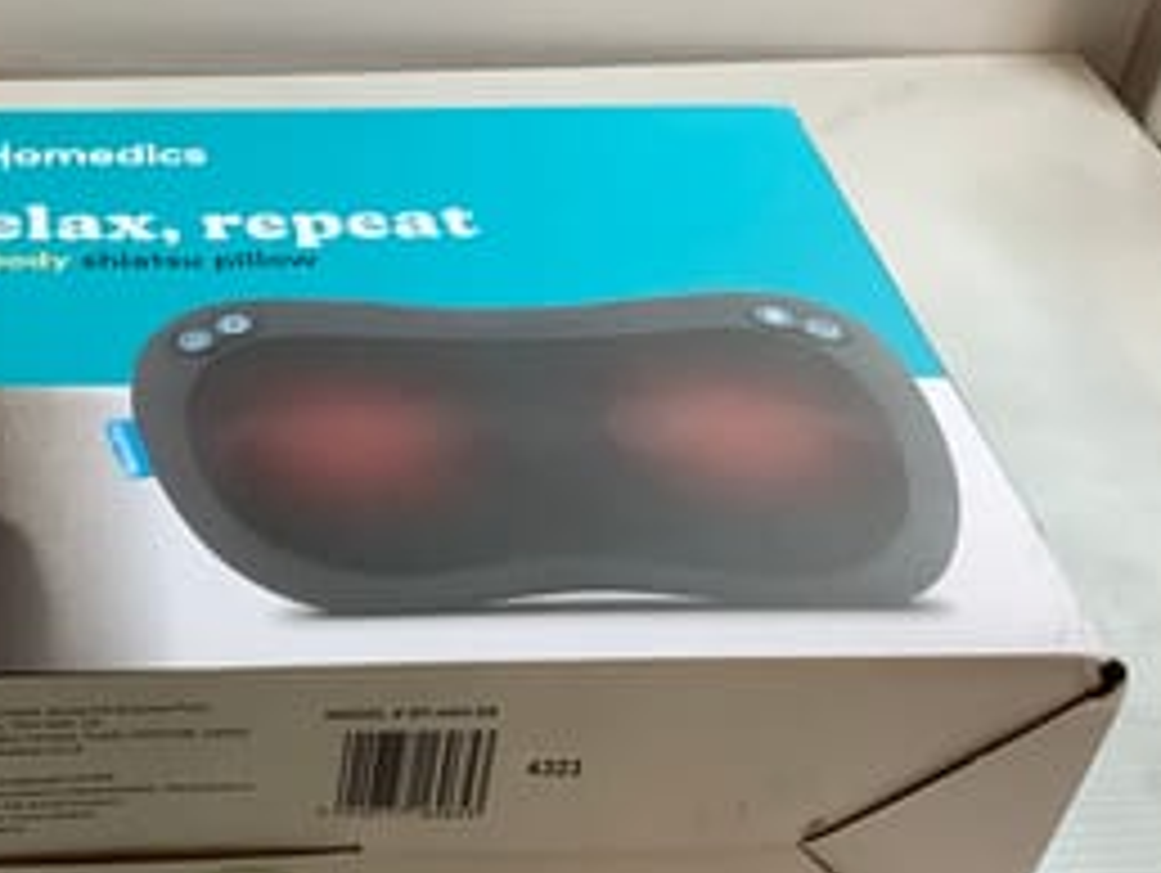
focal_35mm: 60
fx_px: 2014
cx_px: 122
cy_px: 529
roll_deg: +1.7
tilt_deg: -39.7
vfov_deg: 24.4
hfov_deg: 30.7
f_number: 2.4
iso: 160
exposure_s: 1/50
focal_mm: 3.3
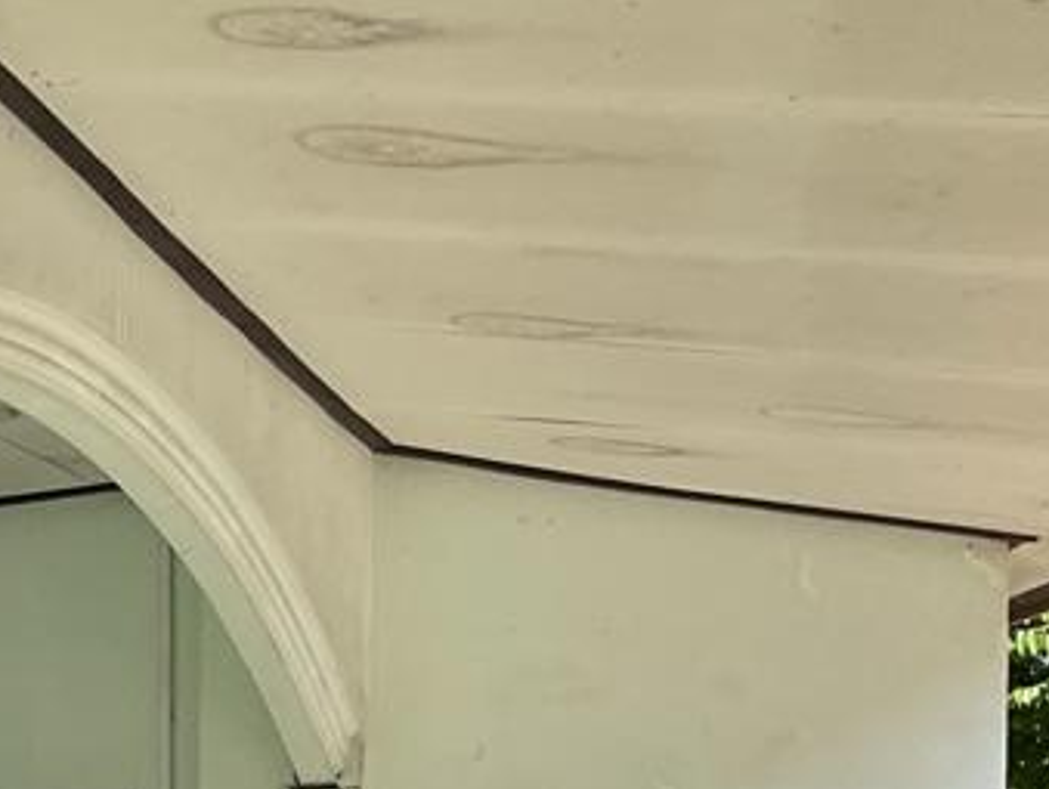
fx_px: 2973
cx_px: -580
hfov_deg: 17.7
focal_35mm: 98
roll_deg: +0.2
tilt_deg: -0.8
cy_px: 1201
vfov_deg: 14.1
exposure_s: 1/770
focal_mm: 3
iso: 16
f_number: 1.8
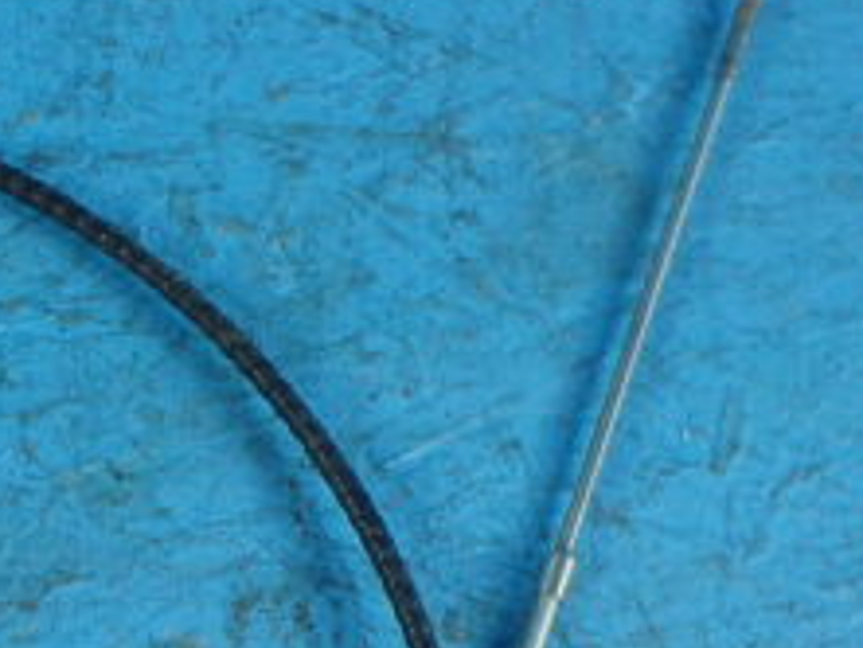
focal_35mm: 81
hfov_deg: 21.6
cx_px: -273
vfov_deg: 17.5
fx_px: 2020
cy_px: 757
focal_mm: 5
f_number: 3.9
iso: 200
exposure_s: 1/30
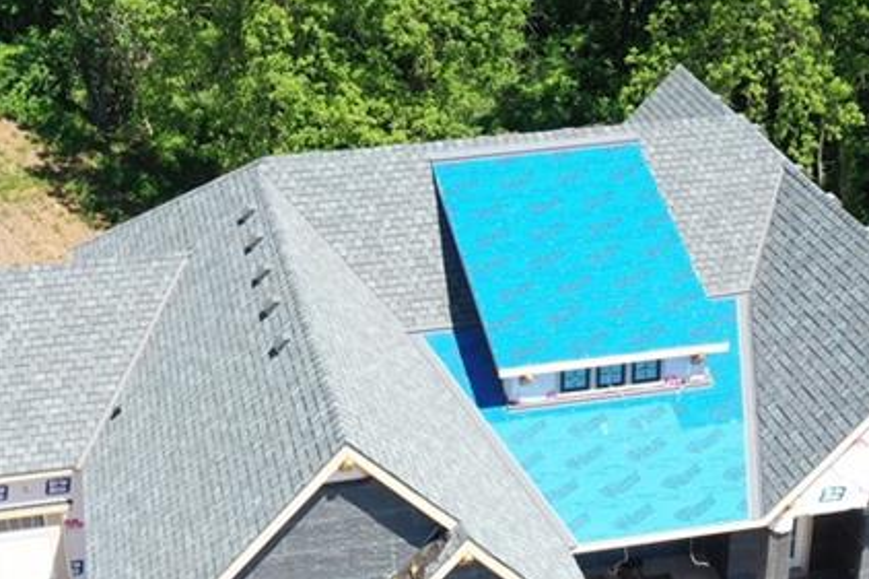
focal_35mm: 68
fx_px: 1641
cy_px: 398
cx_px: 492
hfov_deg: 29.6
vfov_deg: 19.9
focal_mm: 10.26
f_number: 9
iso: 400
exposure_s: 1/320
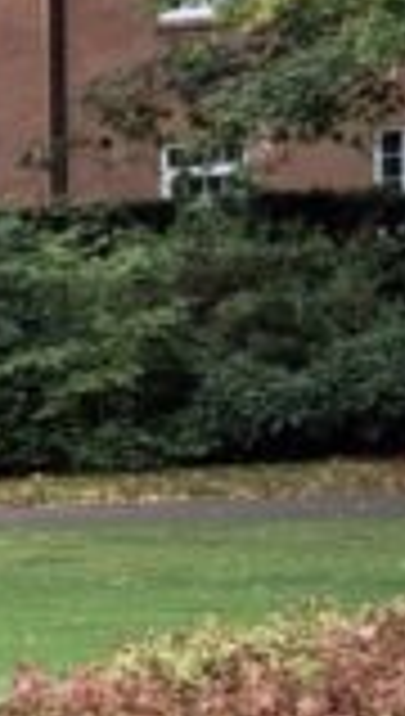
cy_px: 950
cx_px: -922
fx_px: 3325
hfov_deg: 6.3
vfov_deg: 11.9
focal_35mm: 175
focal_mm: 4.69
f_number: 1.8
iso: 25
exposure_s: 1/366
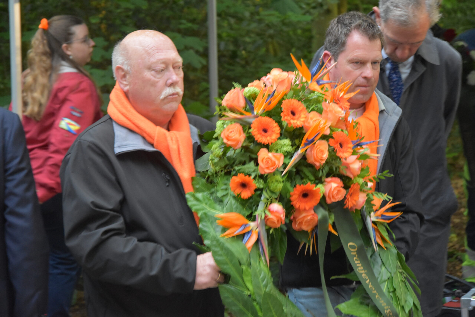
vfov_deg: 10.8
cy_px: 158
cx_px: 238
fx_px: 1682
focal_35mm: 128
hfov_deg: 16.1
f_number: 5.6
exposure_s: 1/60
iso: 2800
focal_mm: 85
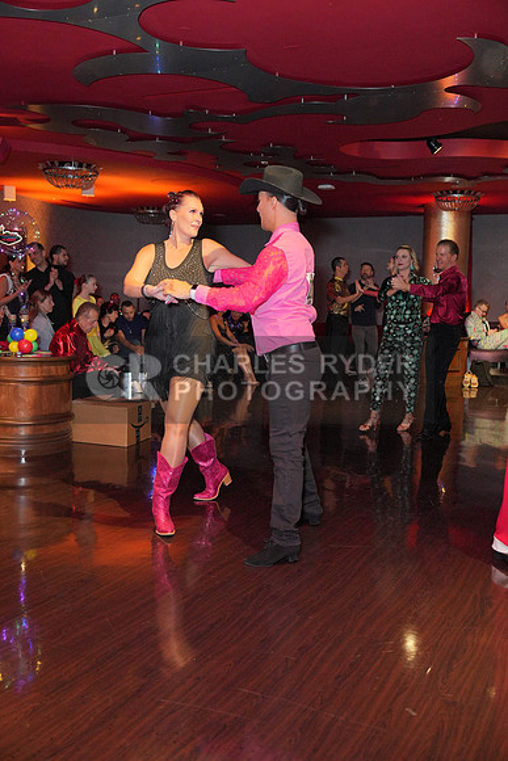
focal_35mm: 36
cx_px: 254
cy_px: 380
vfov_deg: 53.1
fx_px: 761
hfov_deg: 36.9
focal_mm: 36
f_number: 4
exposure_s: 1/200
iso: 4000
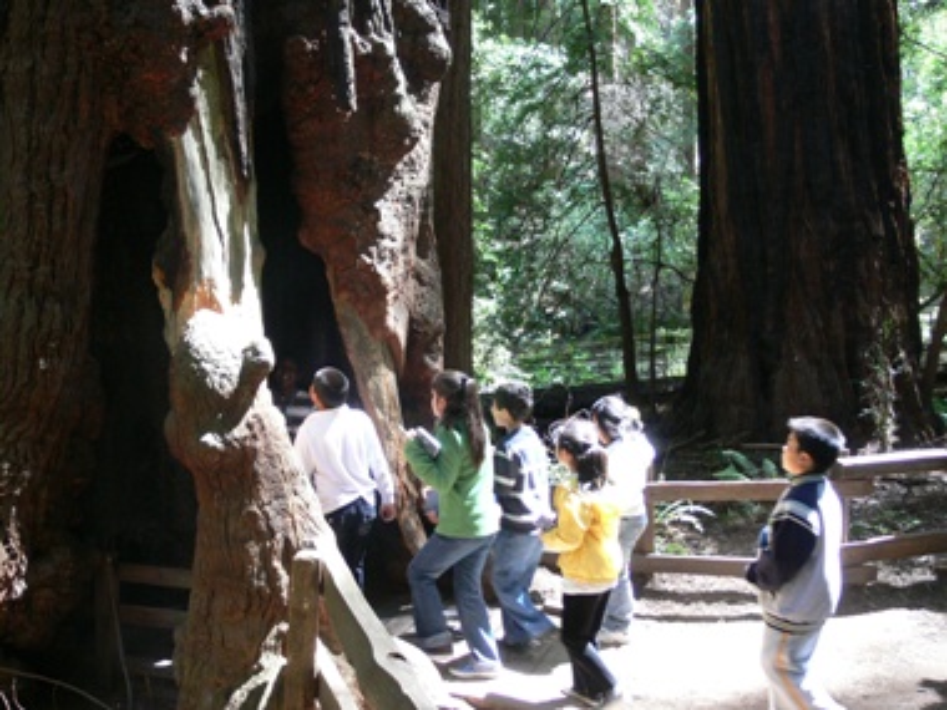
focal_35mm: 35
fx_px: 958
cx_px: 474
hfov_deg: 52.6
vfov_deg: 40.7
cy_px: 355
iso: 200
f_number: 2.8
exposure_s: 1/30
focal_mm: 7.4
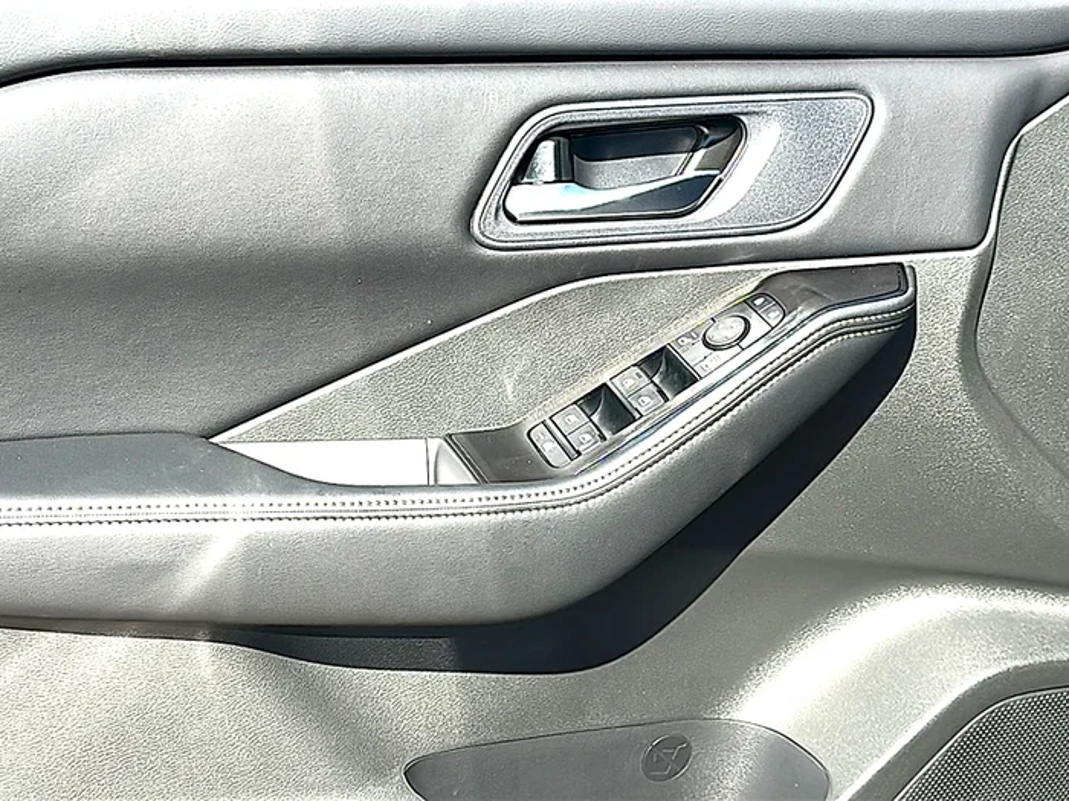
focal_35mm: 50
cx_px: 534
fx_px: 1544
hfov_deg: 38.2
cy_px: 400
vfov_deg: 29.1
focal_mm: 6.86
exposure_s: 1/1121
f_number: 1.78
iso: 80
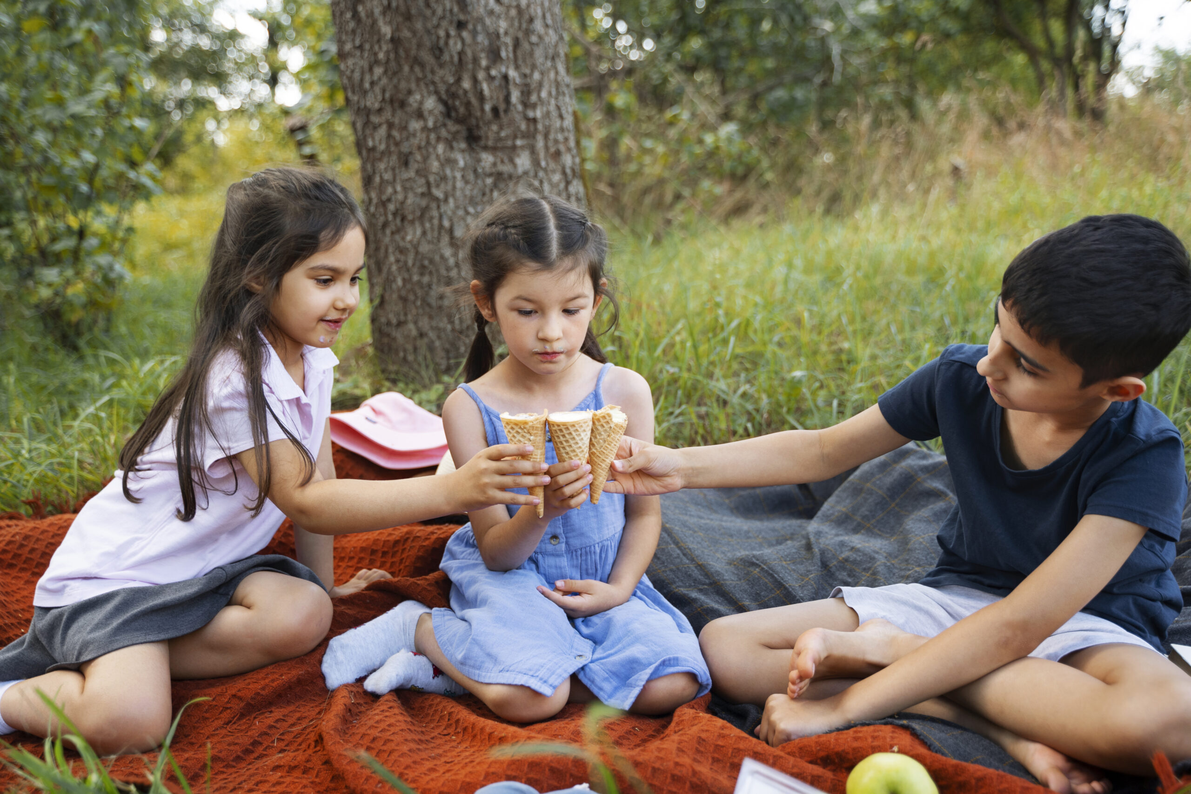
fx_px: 1224
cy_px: 397
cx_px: 596
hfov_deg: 51.9
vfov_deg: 35.9
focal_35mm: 37
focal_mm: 37
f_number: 2.8
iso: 400
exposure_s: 1/320
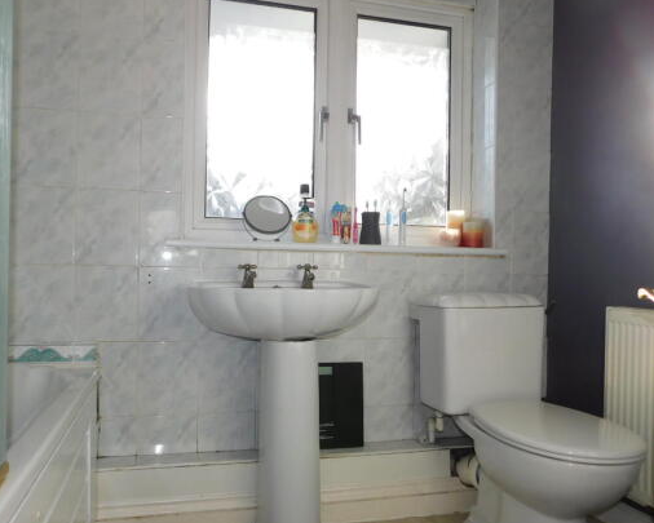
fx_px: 523
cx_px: 282
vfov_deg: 53.2
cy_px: 277
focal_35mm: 27
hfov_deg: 63.8
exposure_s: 1/250
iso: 125
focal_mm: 4.1
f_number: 3
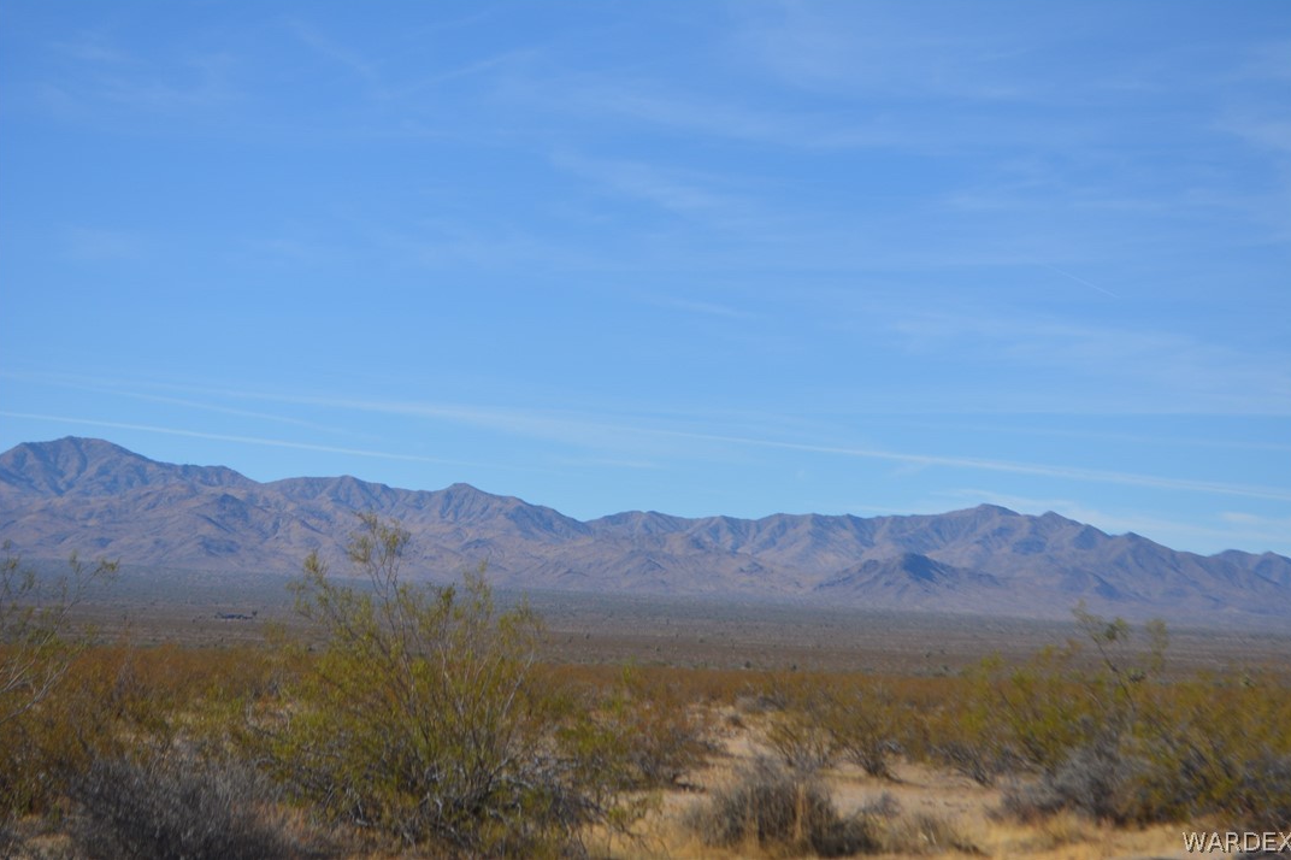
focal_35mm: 84
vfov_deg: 16.3
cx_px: 648
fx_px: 2994
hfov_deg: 24.3
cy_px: 425
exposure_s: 1/2000
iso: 400
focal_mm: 55
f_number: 7.1
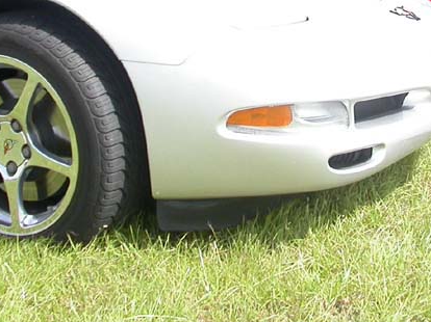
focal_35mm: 94
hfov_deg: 20.8
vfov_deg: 15.6
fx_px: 1170
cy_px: 49
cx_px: 271
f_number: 2.6
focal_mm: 7.85
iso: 100
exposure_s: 1/1000
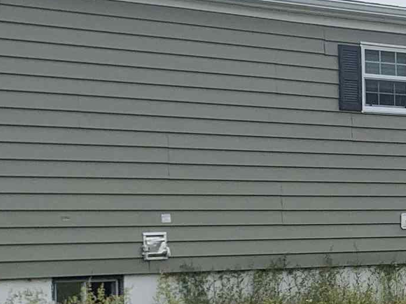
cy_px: 254
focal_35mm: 115
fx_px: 1349
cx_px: 394
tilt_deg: -0.6
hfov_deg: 16.8
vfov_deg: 12.8
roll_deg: +1.3
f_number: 1.8
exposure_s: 1/3650
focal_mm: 4.25
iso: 25
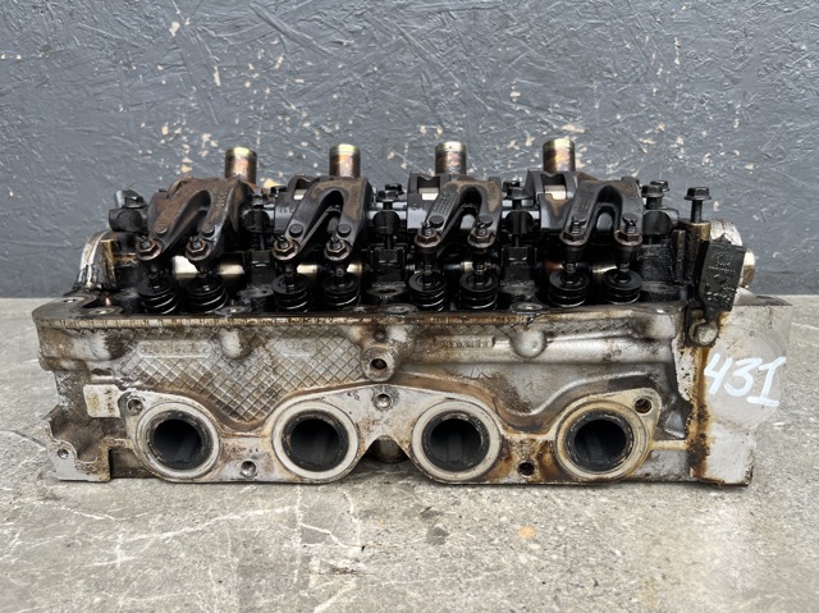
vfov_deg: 53.0
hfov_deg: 67.3
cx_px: 410
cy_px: 306
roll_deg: -0.3
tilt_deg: -14.3
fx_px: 615
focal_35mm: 26
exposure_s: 1/121
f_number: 1.6
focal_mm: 5.1
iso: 40
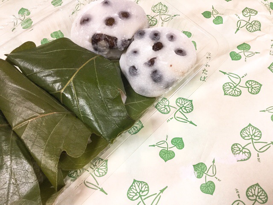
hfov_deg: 58.4
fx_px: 244
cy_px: 102
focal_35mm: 31
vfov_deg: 45.4
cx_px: 136
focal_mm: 3.3
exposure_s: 1/30
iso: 80
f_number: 2.4
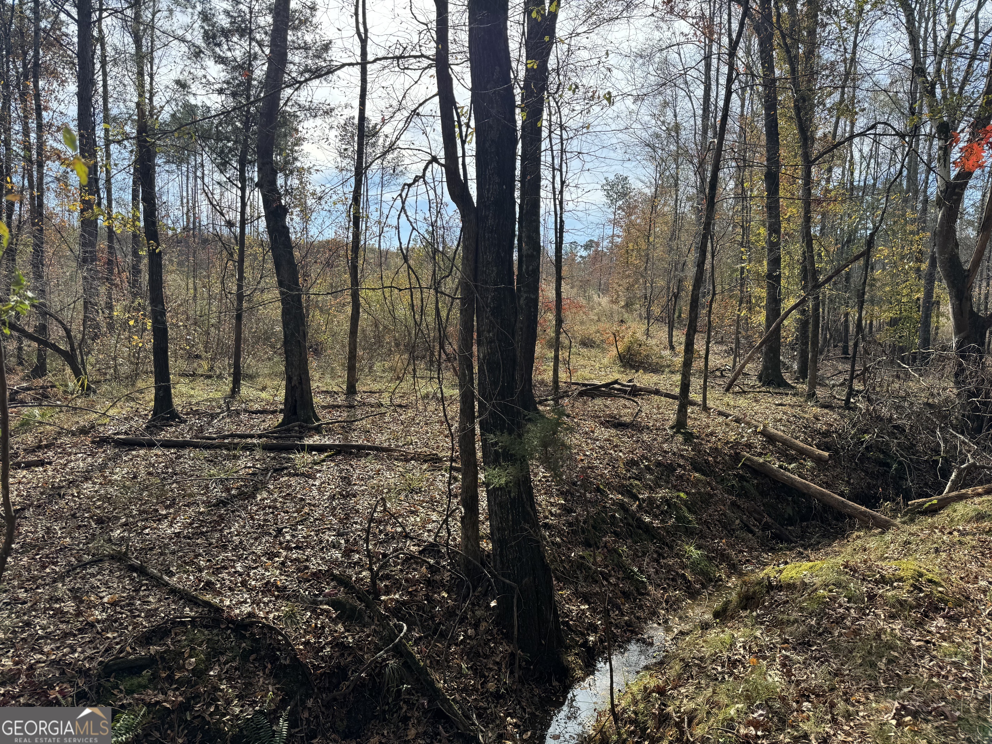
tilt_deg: -2.8
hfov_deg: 71.6
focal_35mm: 24
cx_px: 496
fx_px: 688
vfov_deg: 56.8
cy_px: 372
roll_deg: -2.9
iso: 80
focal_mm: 6.76
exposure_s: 1/1395
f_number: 1.78
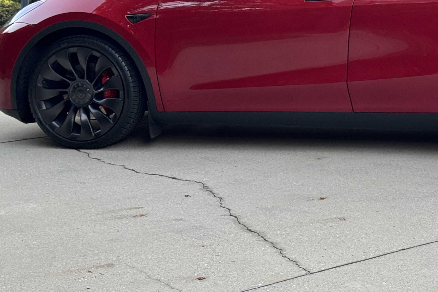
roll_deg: -0.7
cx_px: 358
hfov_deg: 21.0
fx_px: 1168
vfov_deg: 14.1
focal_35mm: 96
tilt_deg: -7.1
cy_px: 23
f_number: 1.78
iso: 125
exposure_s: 1/60
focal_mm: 6.76
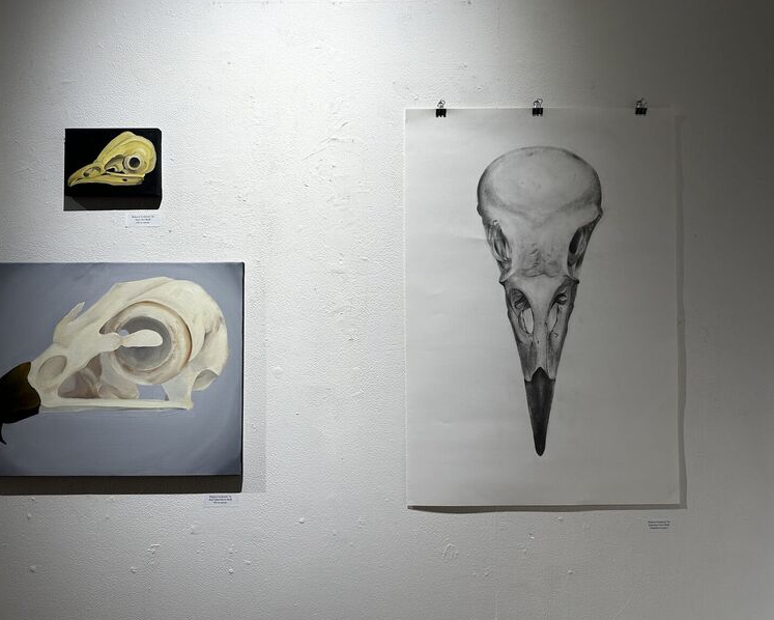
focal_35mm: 26
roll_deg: -0.6
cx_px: 358
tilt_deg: +0.6
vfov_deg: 55.0
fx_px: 596
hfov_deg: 65.9
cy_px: 308
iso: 64
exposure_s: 1/227
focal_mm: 6.86
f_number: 1.78
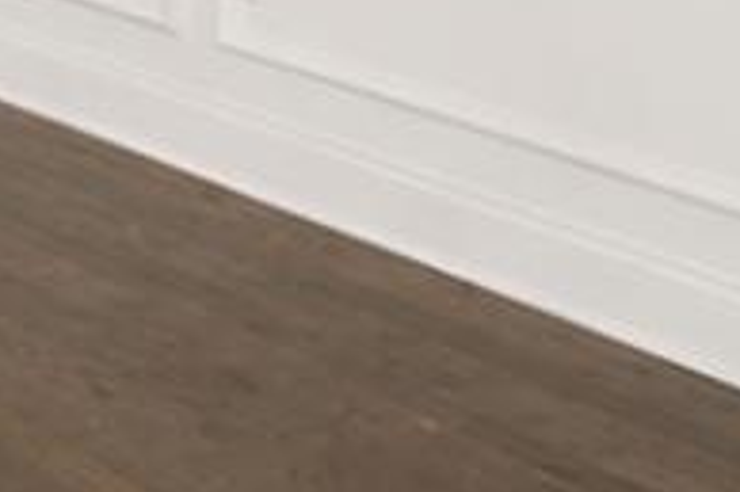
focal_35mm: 116
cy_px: -584
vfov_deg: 10.5
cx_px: -2060
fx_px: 2382
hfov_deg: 8.8
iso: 1600
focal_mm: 10
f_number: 9
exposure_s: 1/125
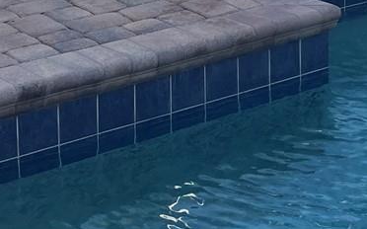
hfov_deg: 18.3
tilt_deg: -9.0
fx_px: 1140
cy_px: -170
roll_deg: +1.2
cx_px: 221
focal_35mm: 114
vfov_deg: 10.8
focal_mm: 5.1
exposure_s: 1/1030
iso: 32
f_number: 1.6
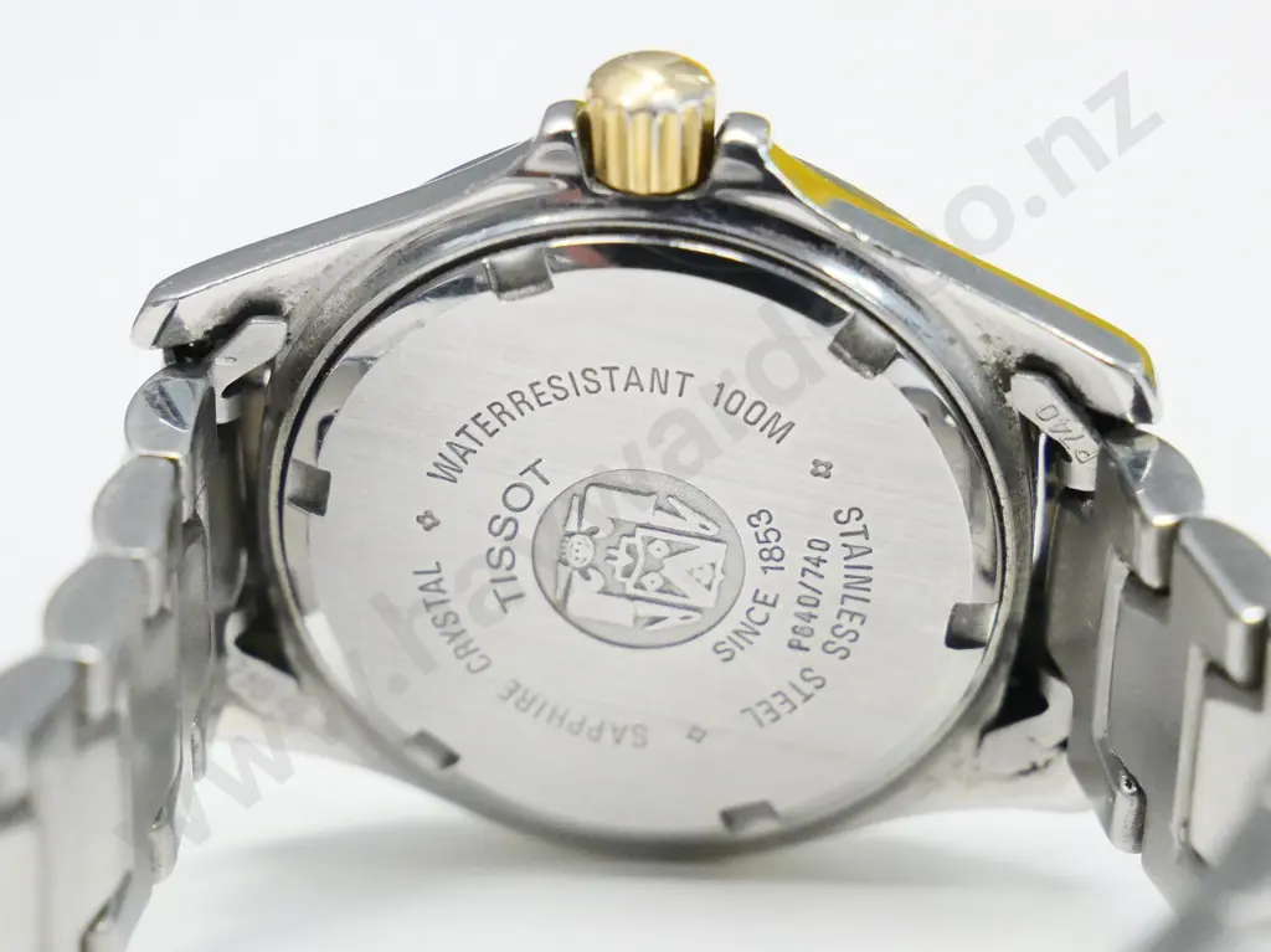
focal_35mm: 84
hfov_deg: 23.3
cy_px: 476
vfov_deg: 17.6
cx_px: 636
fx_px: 3083
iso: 3200
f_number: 5.6
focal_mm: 42
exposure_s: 1/125
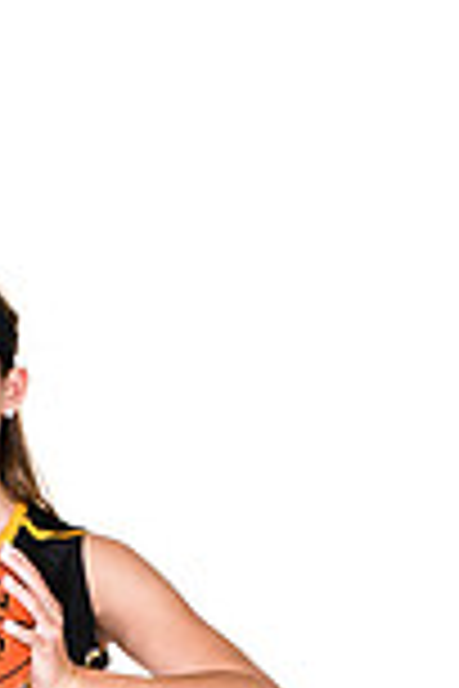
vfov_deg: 4.9
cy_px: 989
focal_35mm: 418
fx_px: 7994
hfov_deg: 3.3
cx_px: -90
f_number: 6.3
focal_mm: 95
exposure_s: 1/160
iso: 200
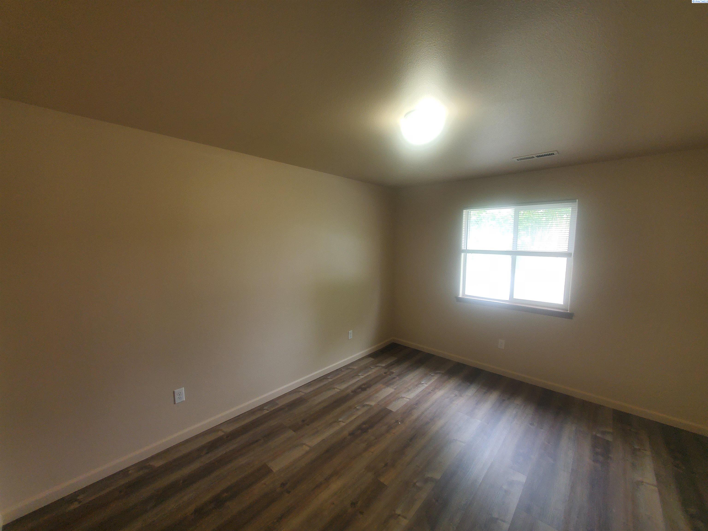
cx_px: 354
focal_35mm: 13
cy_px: 266
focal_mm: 1.8
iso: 160
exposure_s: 1/60
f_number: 2.2
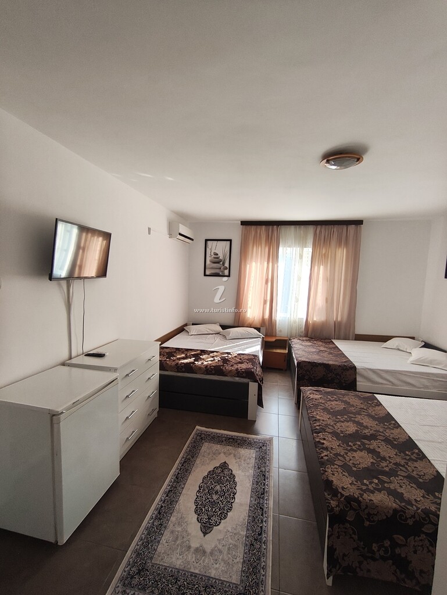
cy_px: 298
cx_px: 224
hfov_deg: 81.8
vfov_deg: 98.1
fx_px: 258
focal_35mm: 15
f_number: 2.2
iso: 320
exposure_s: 1/100
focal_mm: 1.65
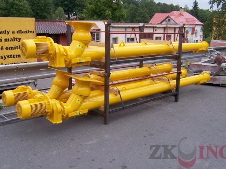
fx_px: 248
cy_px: 74
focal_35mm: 38
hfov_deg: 48.9
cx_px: 106
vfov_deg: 37.7
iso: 80
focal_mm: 5.5
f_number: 3.4
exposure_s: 1/180
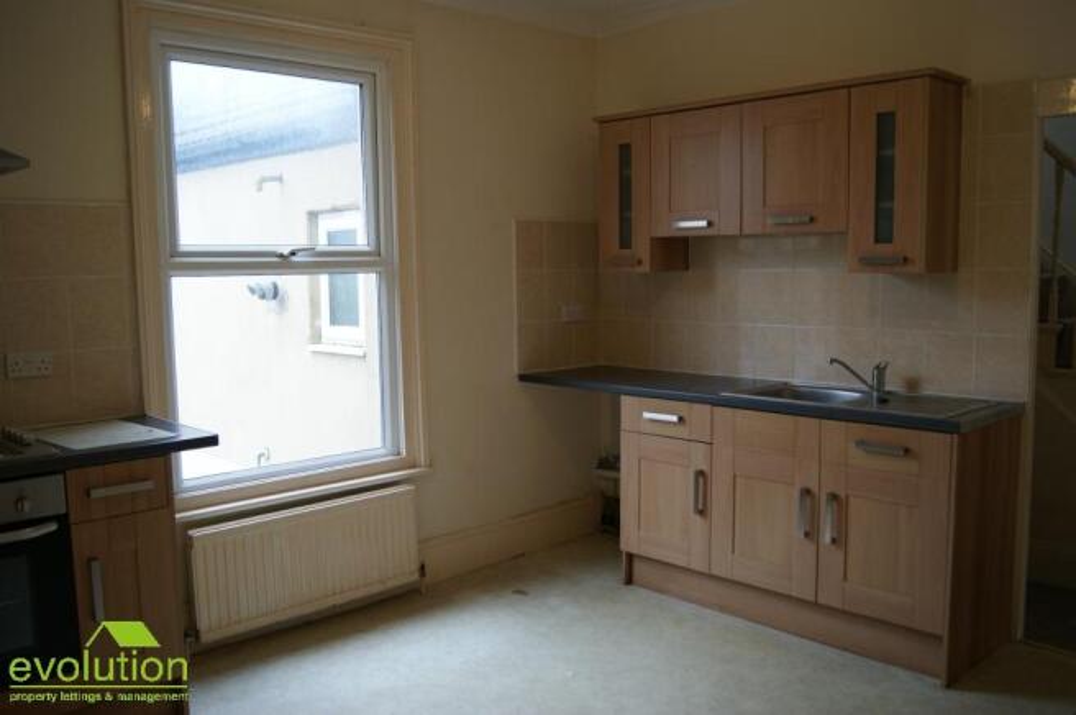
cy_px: 358
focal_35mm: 30
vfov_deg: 43.5
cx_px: 538
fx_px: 896
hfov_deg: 62.0
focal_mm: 20
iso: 100
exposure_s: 1/15
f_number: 3.5
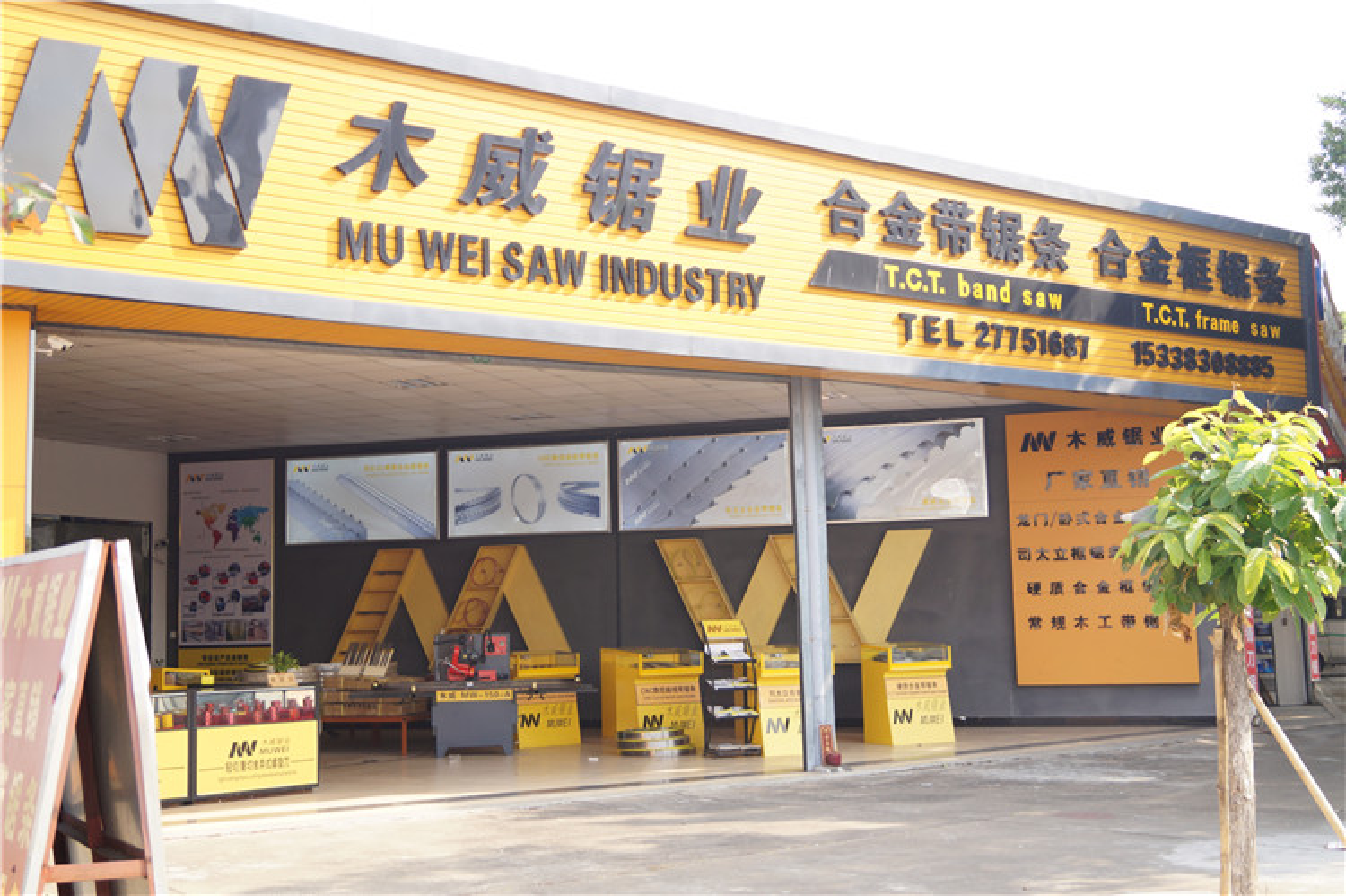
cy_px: 448
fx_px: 1569
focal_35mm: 42
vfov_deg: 31.9
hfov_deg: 46.4
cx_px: 673
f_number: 8
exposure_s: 1/100
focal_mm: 28
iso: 100
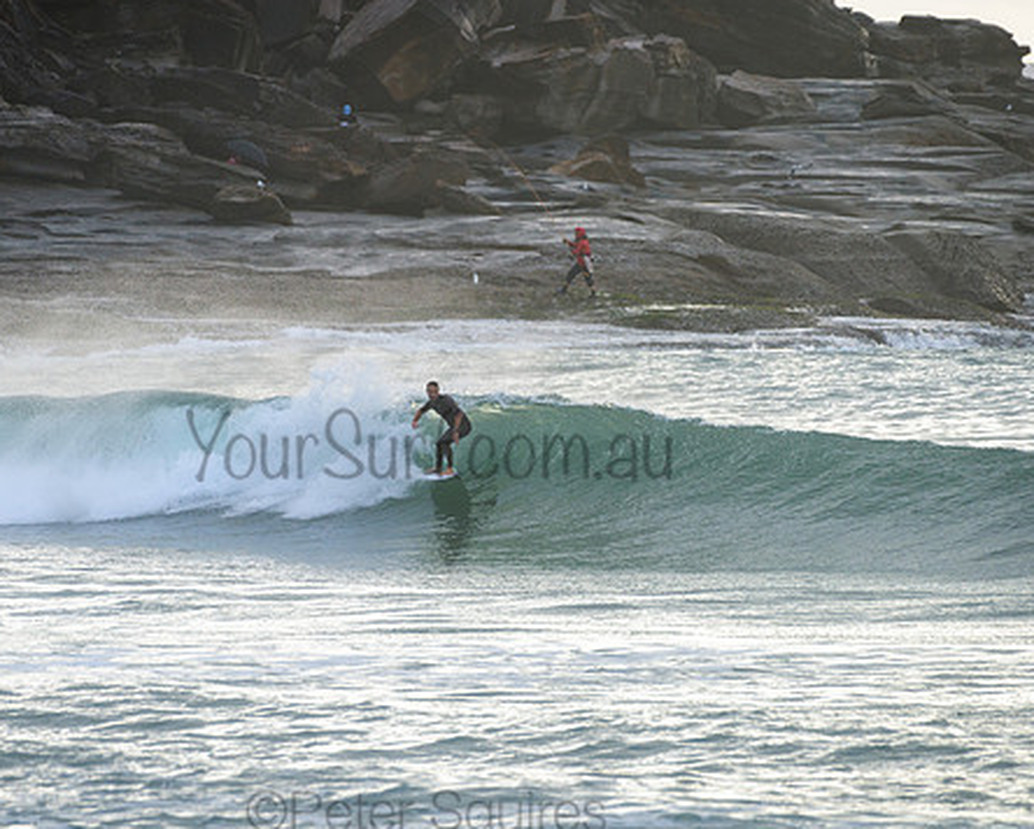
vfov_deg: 2.5
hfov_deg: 3.1
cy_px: 425
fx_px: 18868
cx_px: 426
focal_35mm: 616
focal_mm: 500
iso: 280
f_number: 5.6
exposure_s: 1/1000
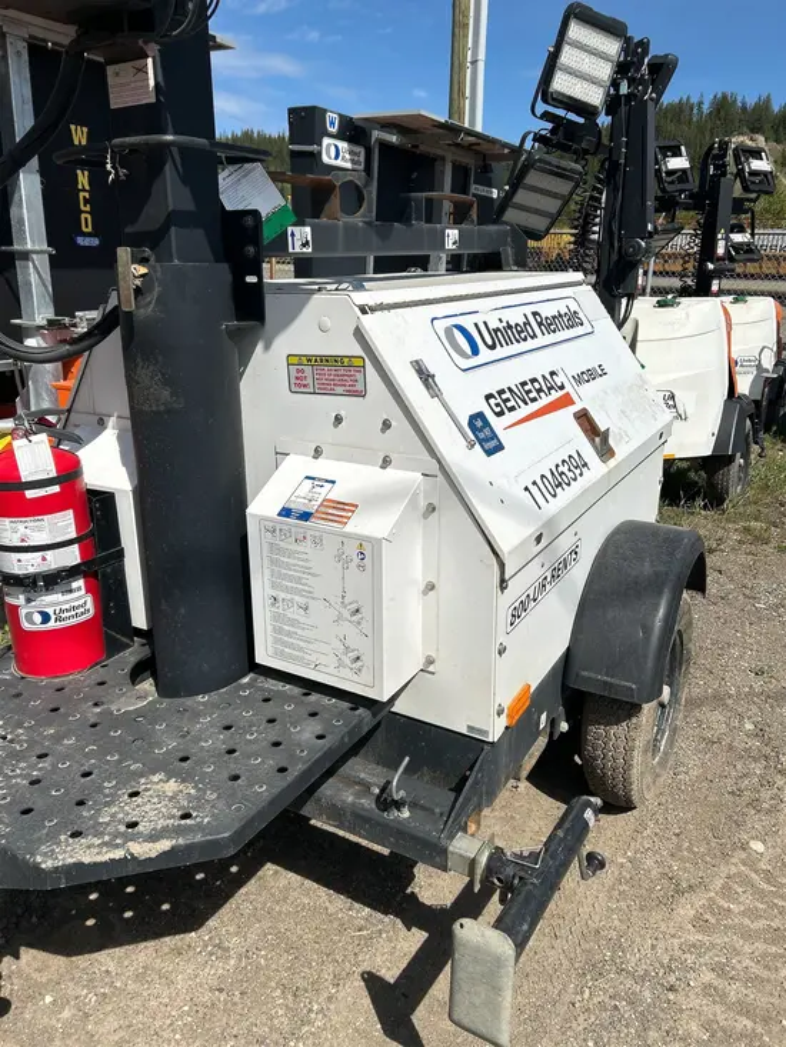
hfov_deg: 53.1
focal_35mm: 26
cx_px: 393
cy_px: 524
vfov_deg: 67.3
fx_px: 787
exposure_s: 1/10309
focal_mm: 5.7
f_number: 1.5
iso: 50
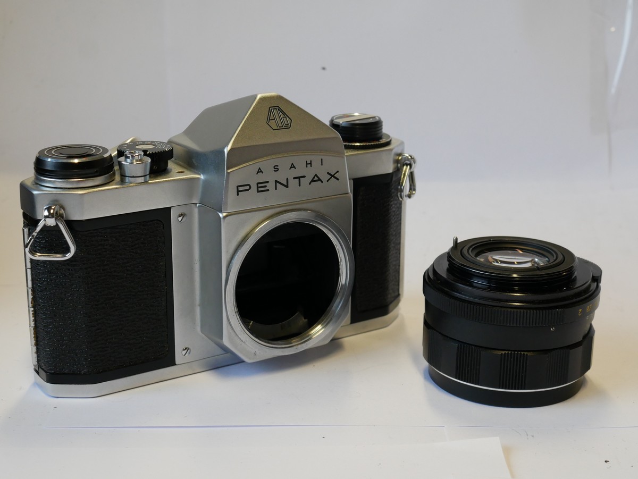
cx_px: 319
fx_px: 1106
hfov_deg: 32.2
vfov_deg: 24.4
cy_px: 240
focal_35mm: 60
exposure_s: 1/60
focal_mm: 30
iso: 1000
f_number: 8
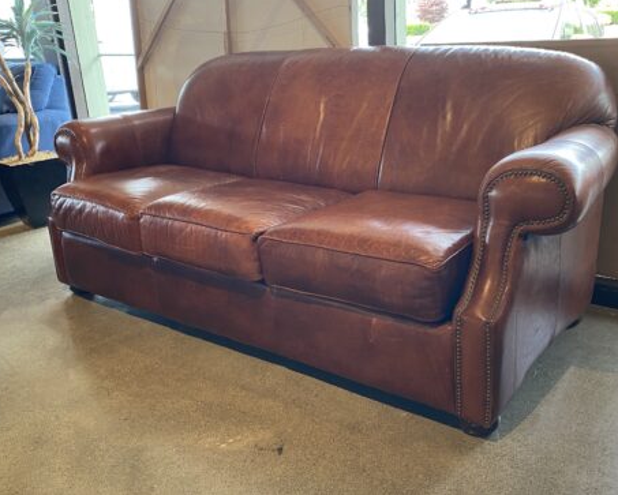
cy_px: 242
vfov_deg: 51.6
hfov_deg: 62.1
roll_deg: +3.7
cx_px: 329
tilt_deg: -20.7
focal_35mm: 28
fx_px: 512
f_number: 1.8
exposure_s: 1/95
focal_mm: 4.25
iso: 125
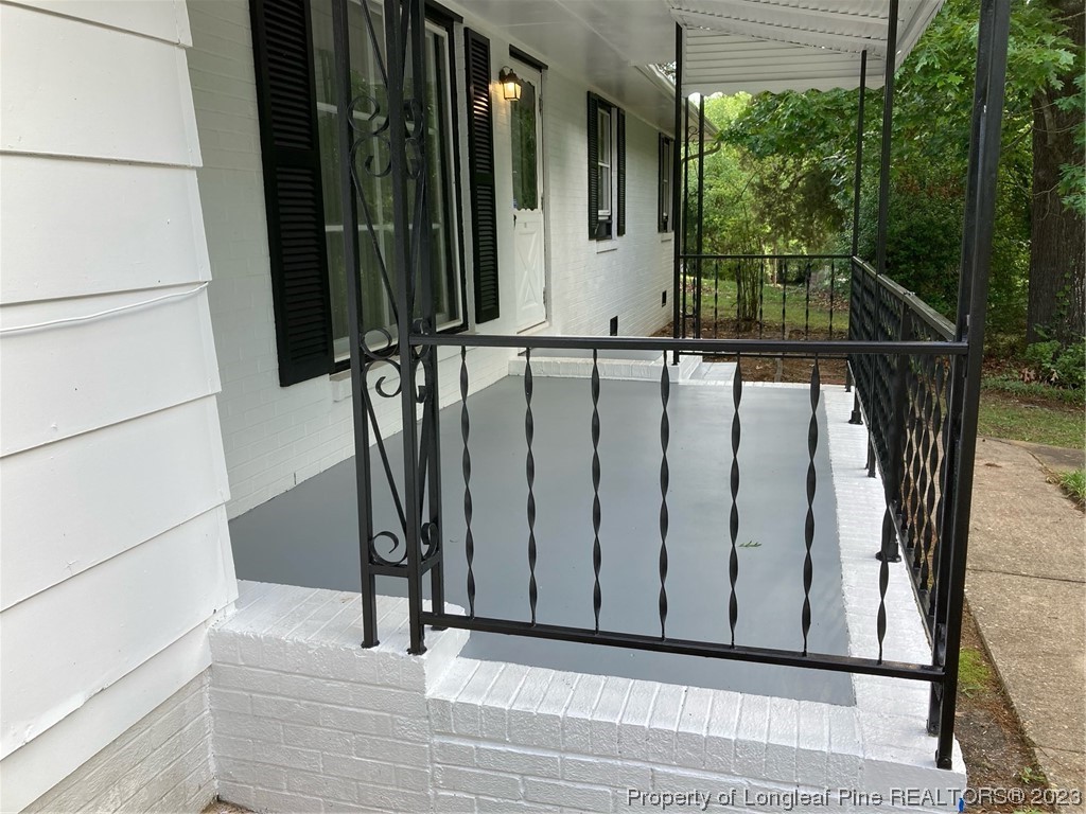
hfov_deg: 63.4
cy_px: 407
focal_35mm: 28
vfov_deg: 49.7
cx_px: 543
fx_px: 878
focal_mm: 3.99
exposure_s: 1/192
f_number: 1.8
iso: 20
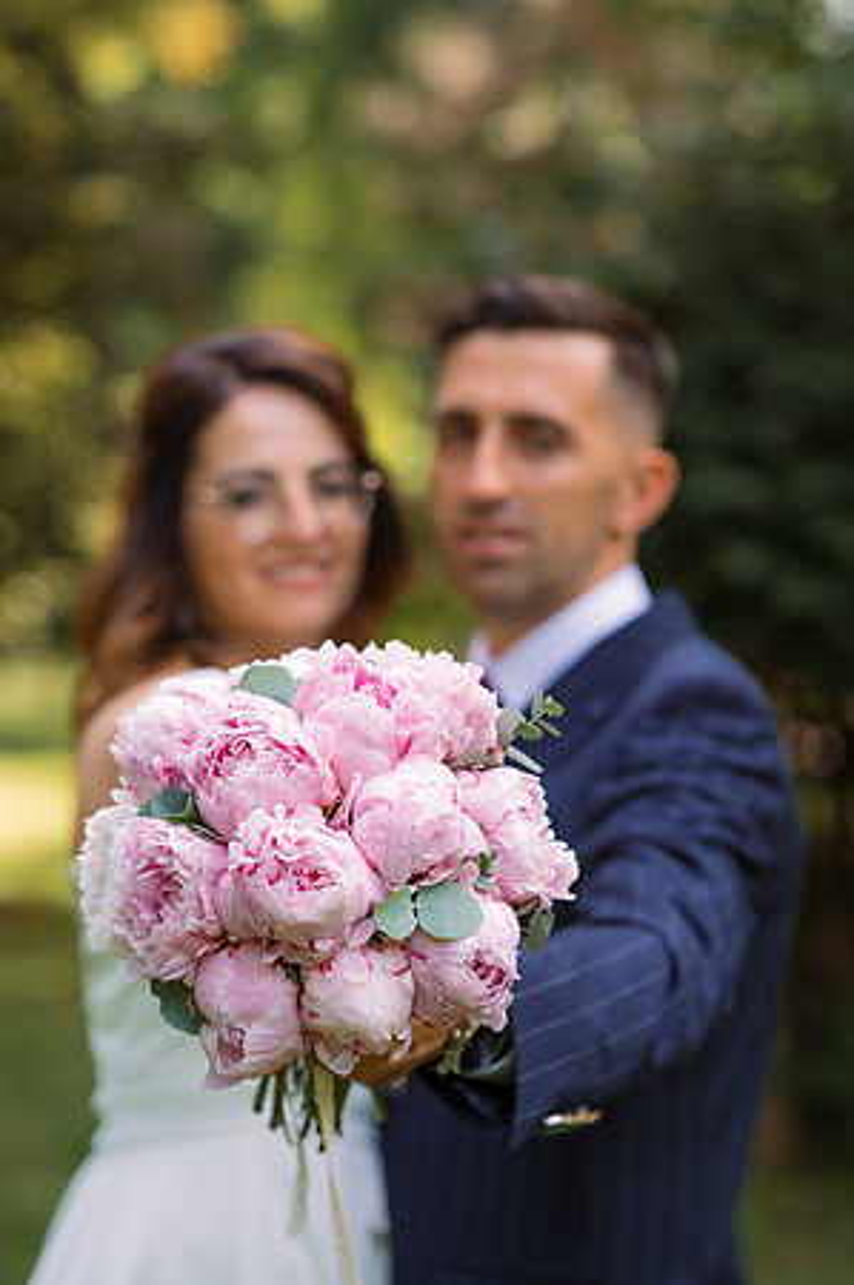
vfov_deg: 23.9
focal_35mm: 85
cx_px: 427
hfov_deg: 16.0
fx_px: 3031
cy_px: 642
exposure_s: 1/400
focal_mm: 85
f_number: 3.2
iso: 400
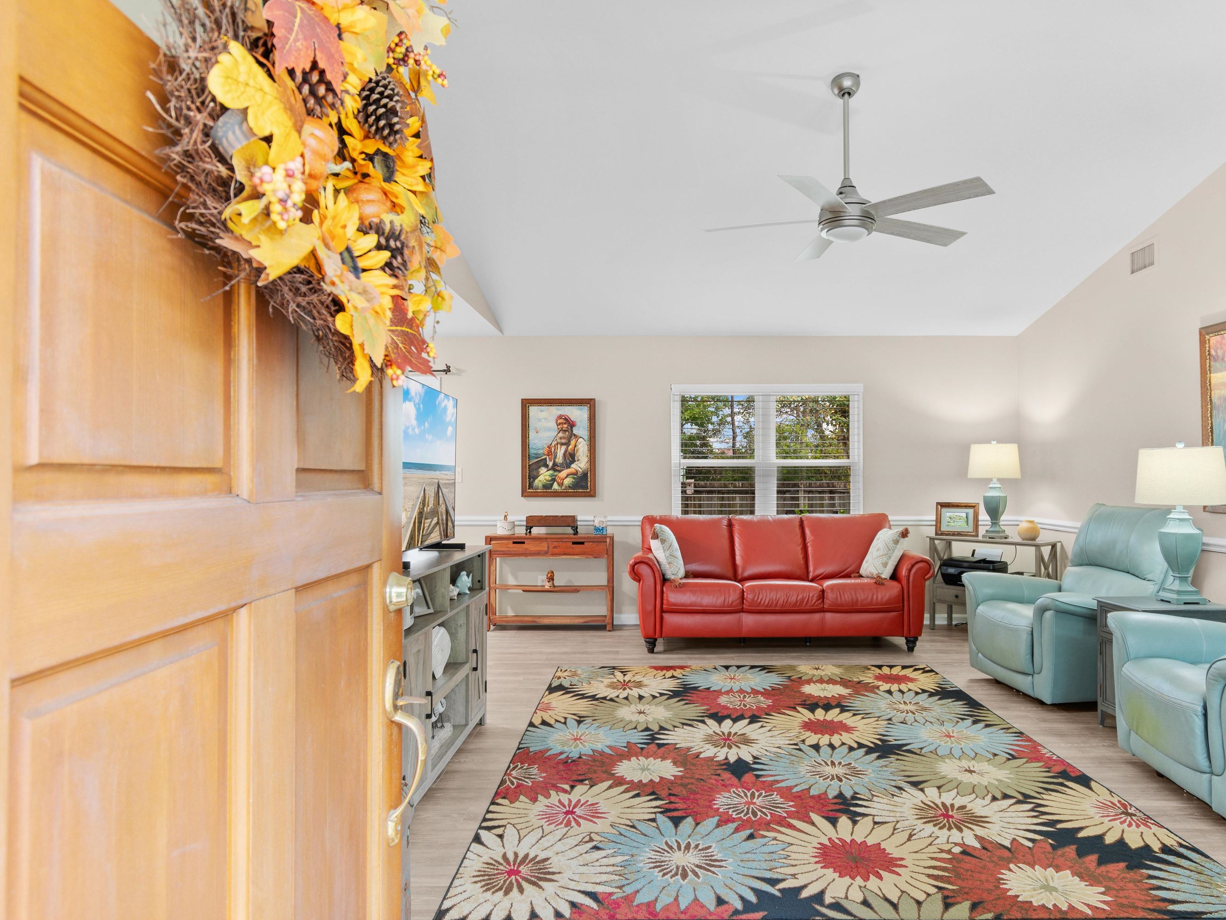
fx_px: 744
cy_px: 460
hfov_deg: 78.9
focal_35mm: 21
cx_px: 658
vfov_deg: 63.4
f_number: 4.8
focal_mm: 13
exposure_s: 1/1.25
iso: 100
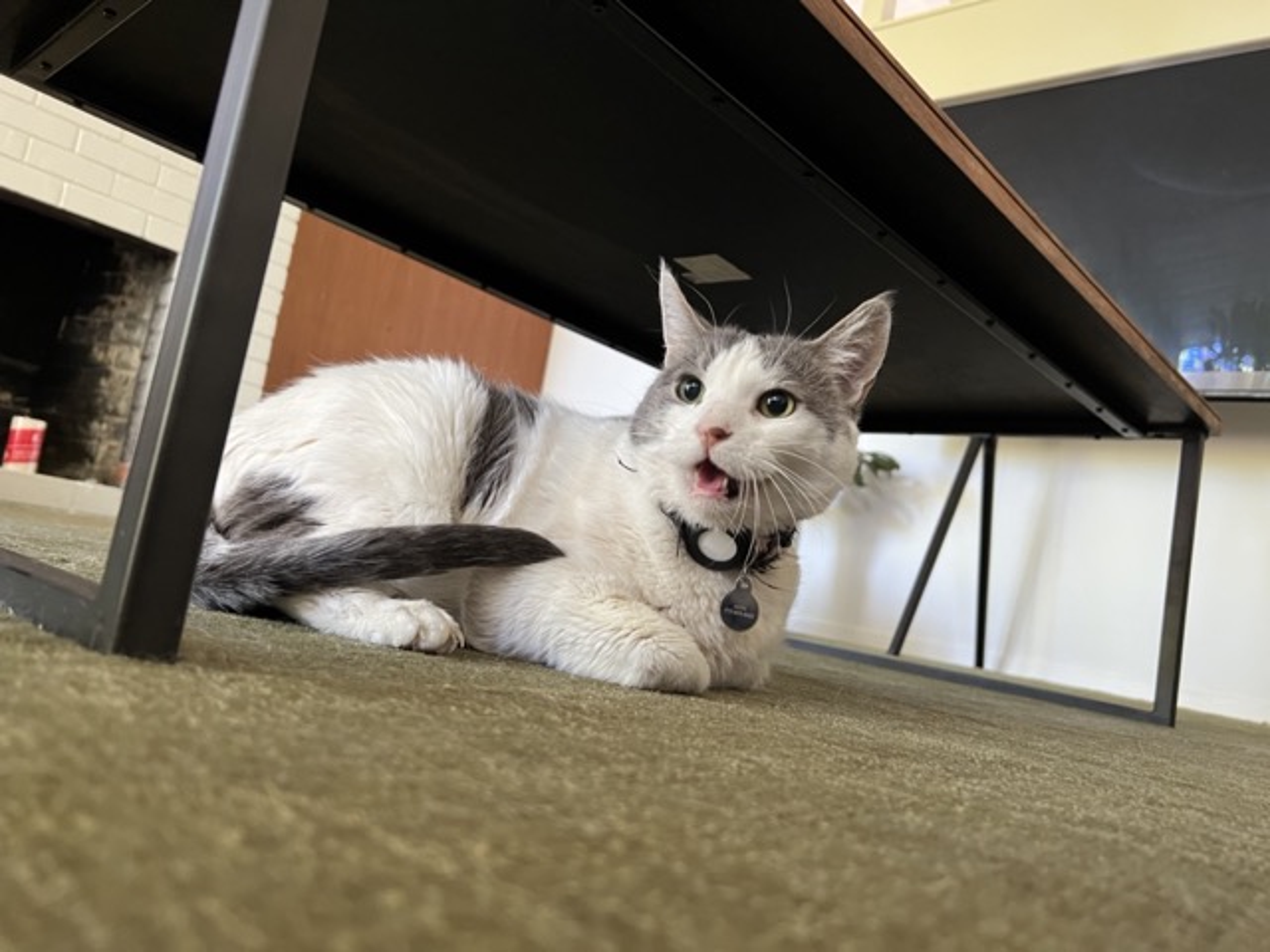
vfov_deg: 53.1
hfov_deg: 67.3
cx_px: 635
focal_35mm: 26
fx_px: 954
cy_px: 476
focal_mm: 5.7
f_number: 1.5
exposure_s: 1/60
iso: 250
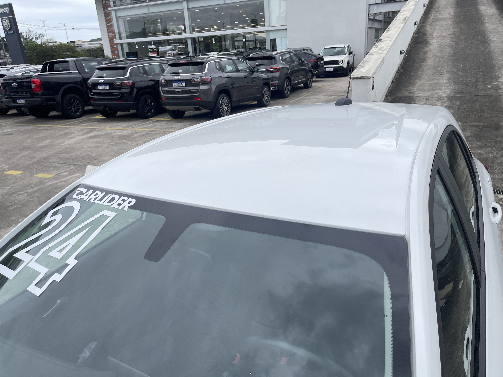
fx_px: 363
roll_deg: +4.2
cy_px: 188
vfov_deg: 54.9
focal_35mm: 25
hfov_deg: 69.4
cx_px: 252
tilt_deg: -21.0
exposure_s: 1/2083
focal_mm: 5.1
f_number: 1.6
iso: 32
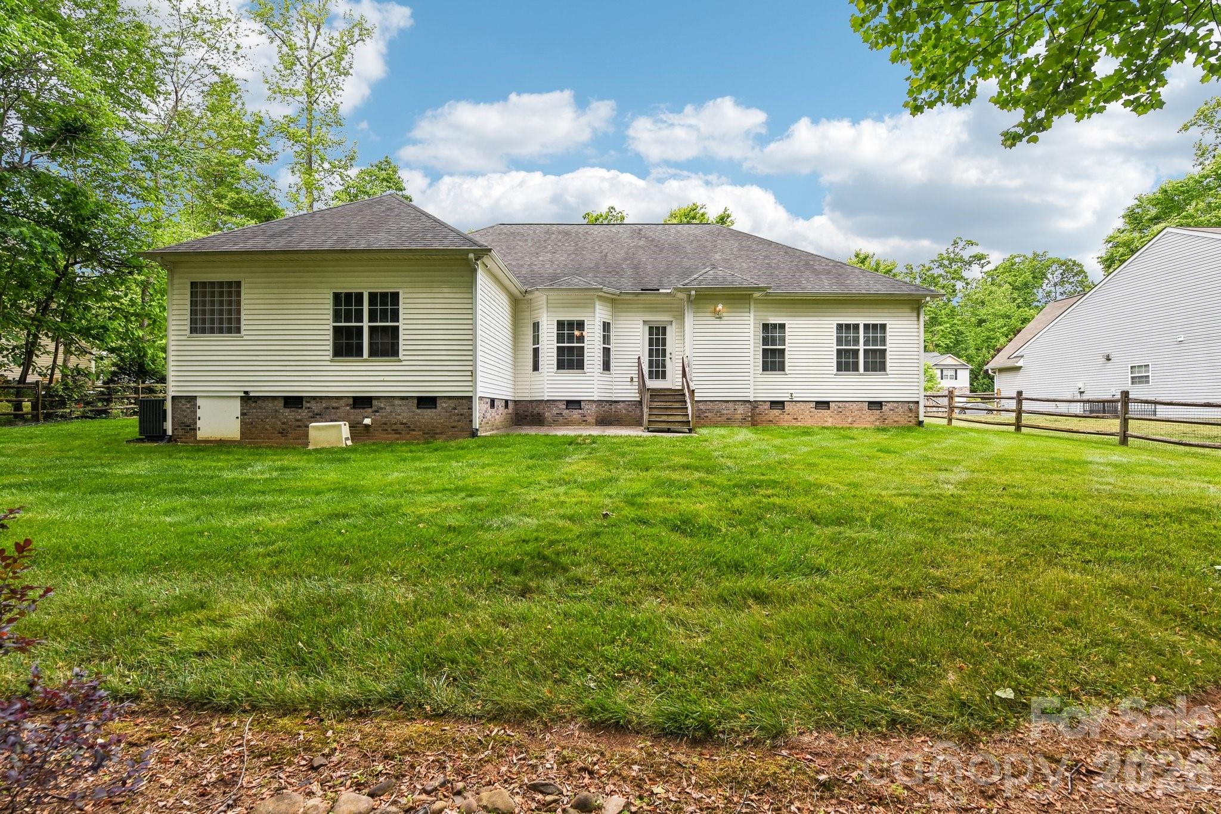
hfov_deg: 104.3
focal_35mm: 14
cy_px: 407
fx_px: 475
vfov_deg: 81.2
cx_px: 610
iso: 200
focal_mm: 14
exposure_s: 1/250
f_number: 8
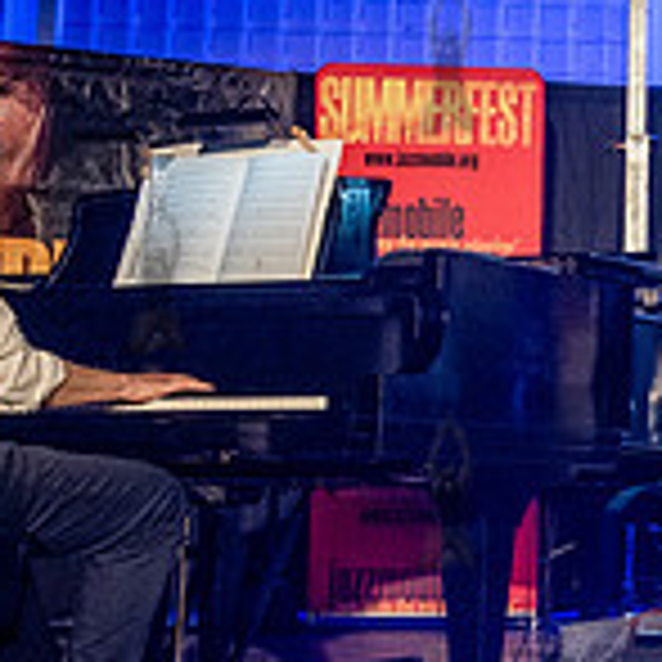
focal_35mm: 107
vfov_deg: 16.3
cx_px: 1027
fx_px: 2315
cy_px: 272
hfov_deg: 15.0
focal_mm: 32
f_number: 3.5
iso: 5000
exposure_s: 1/640
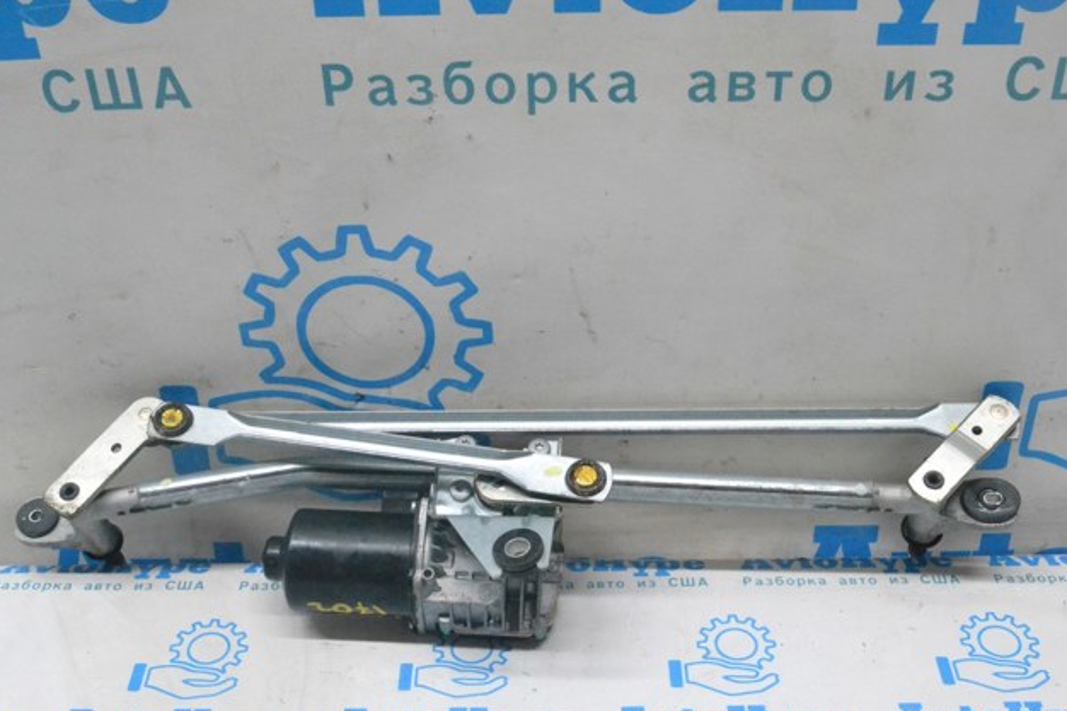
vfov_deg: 29.2
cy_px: 358
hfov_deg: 42.8
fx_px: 1363
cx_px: 537
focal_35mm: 46
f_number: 10
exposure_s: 1/160
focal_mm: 30
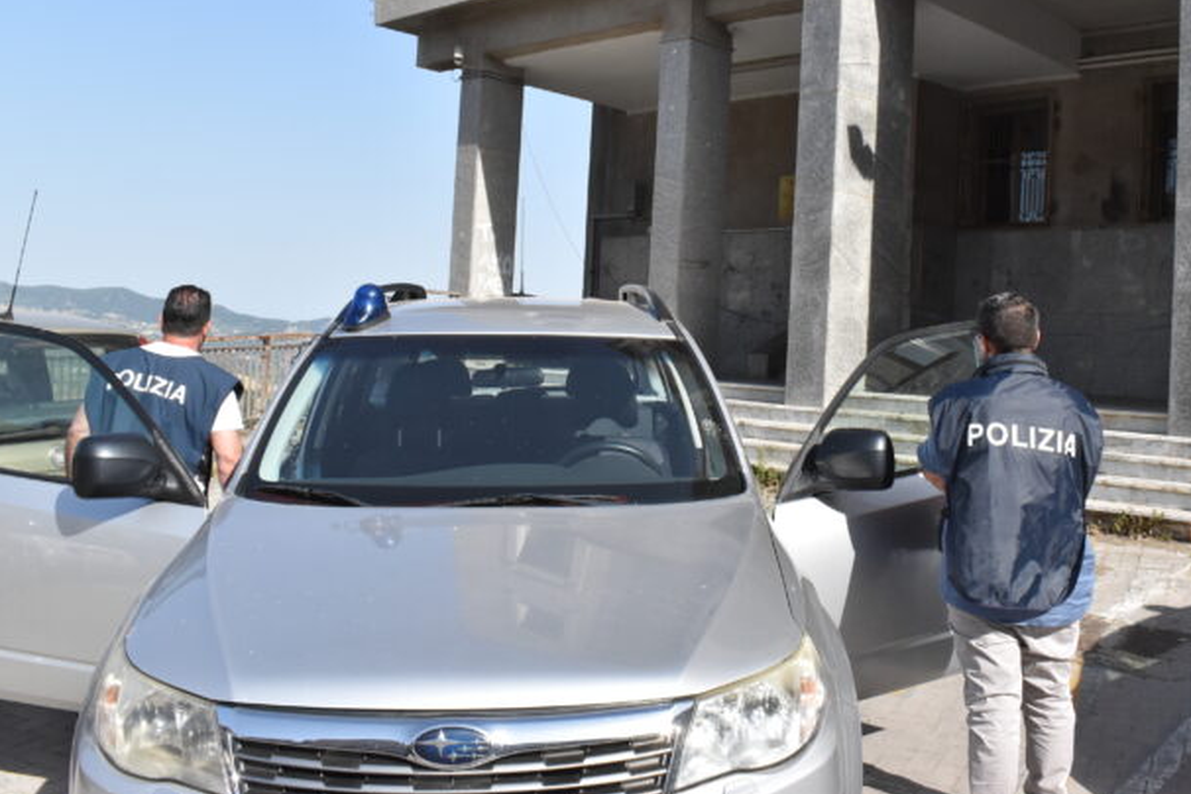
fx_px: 1257
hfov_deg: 50.6
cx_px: 674
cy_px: 305
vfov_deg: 34.9
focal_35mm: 38
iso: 1250
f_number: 16
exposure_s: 1/1000
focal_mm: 20
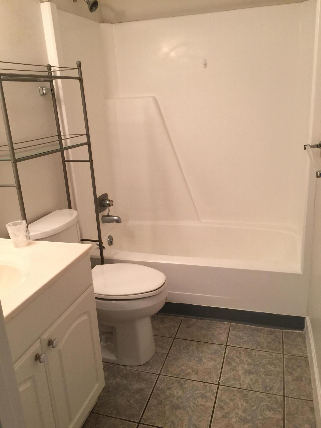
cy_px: 214
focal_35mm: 29
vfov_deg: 61.7
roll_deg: +4.4
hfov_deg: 48.2
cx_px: 160
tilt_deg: -18.2
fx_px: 359
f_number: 2.2
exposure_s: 1/15
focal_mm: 4.15
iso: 50
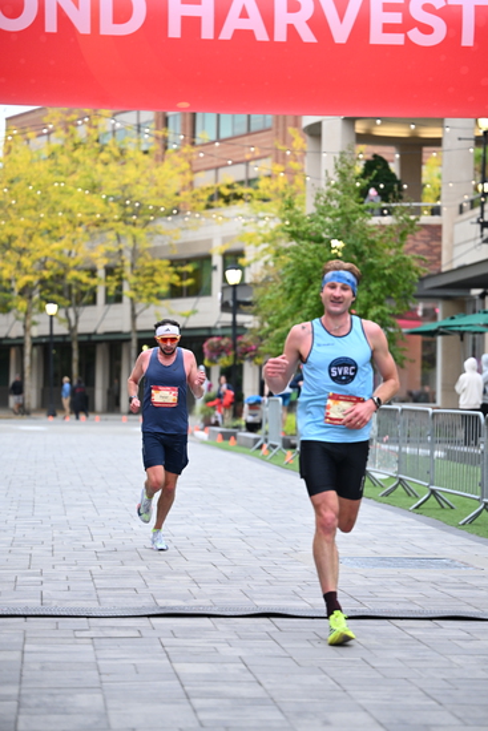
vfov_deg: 21.7
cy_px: 366
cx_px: 244
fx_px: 1910
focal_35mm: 94
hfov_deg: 14.6
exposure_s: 1/800
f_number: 2.8
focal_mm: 94
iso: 1600
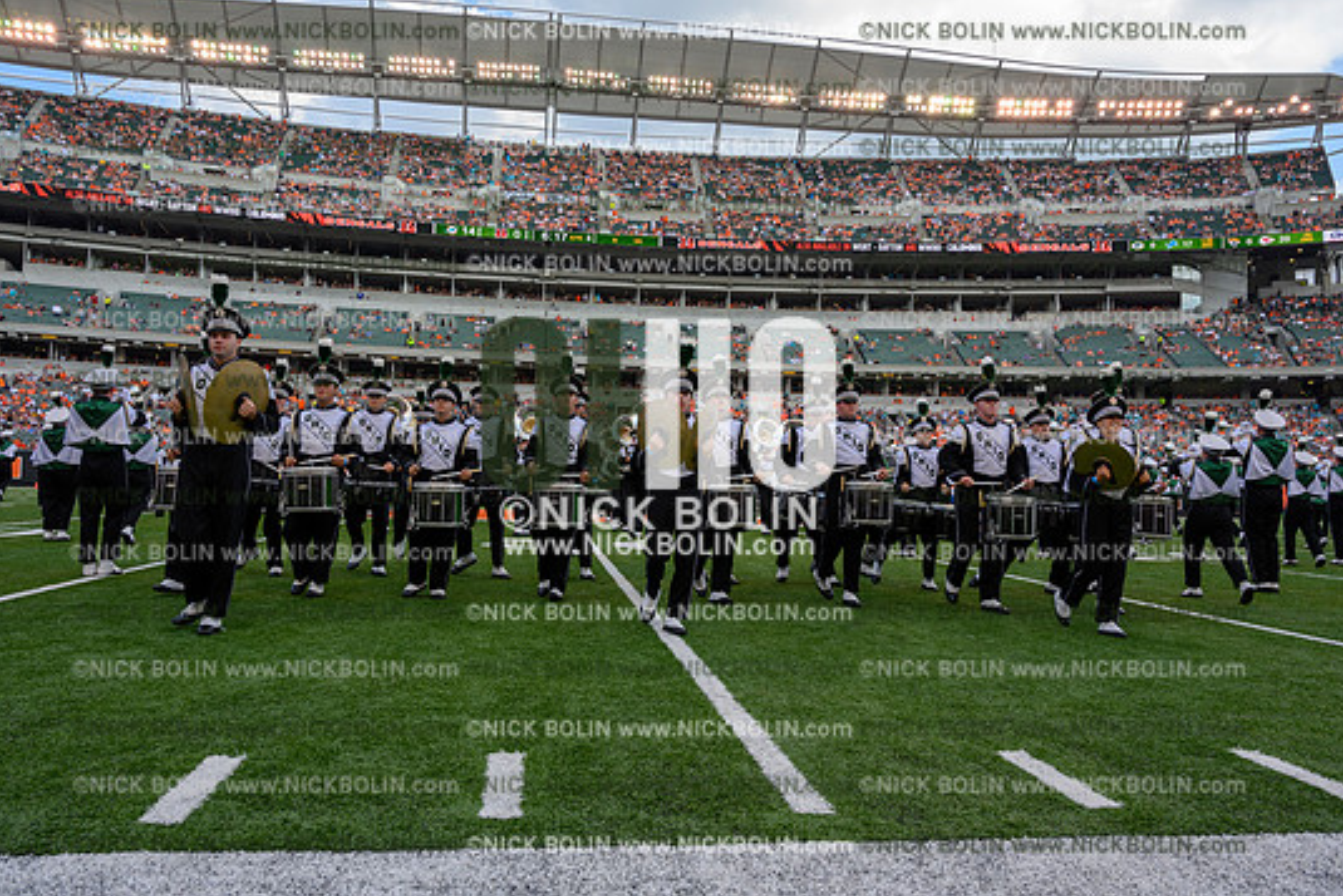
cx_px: 658
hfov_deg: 69.4
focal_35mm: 26
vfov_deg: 49.6
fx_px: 970
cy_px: 438
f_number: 7.1
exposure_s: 1/100
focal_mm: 24
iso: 80
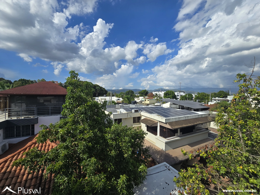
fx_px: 98
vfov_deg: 89.9
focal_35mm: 13
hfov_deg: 106.2
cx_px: 130
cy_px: 98
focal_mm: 2.2
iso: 50
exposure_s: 1/2969
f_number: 2.2
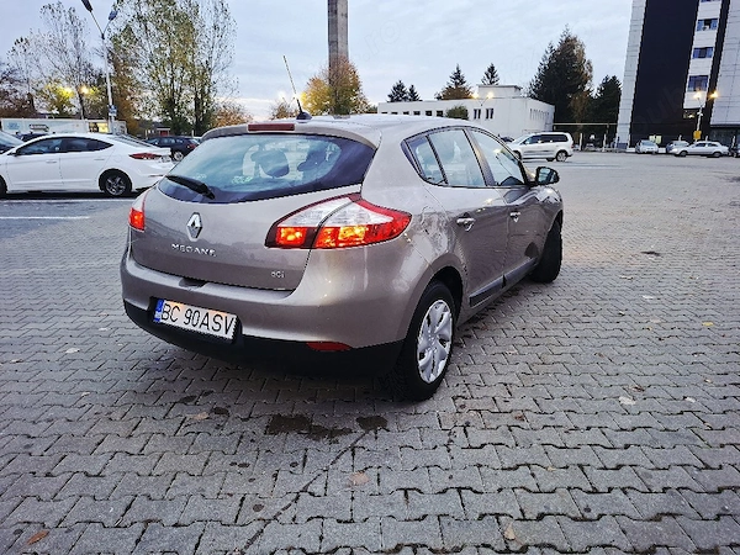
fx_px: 492
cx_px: 370
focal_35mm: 23
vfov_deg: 58.9
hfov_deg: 73.9
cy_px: 278
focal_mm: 5.54
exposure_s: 1/40
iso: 250
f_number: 1.8
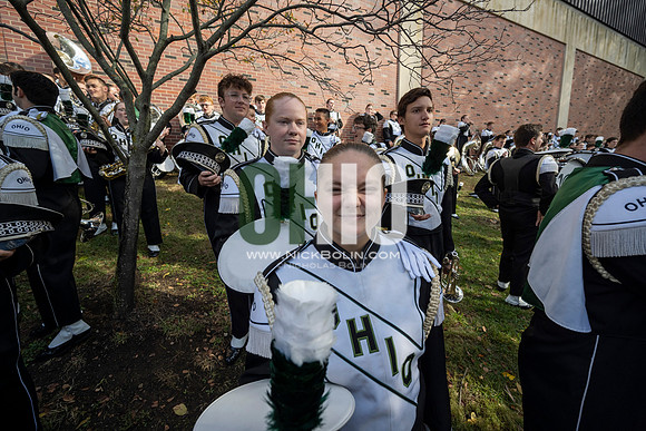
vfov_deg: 81.2
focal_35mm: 14
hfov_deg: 104.2
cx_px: 323
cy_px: 216
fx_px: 251
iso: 250
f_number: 4.5
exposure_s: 1/500
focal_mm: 14
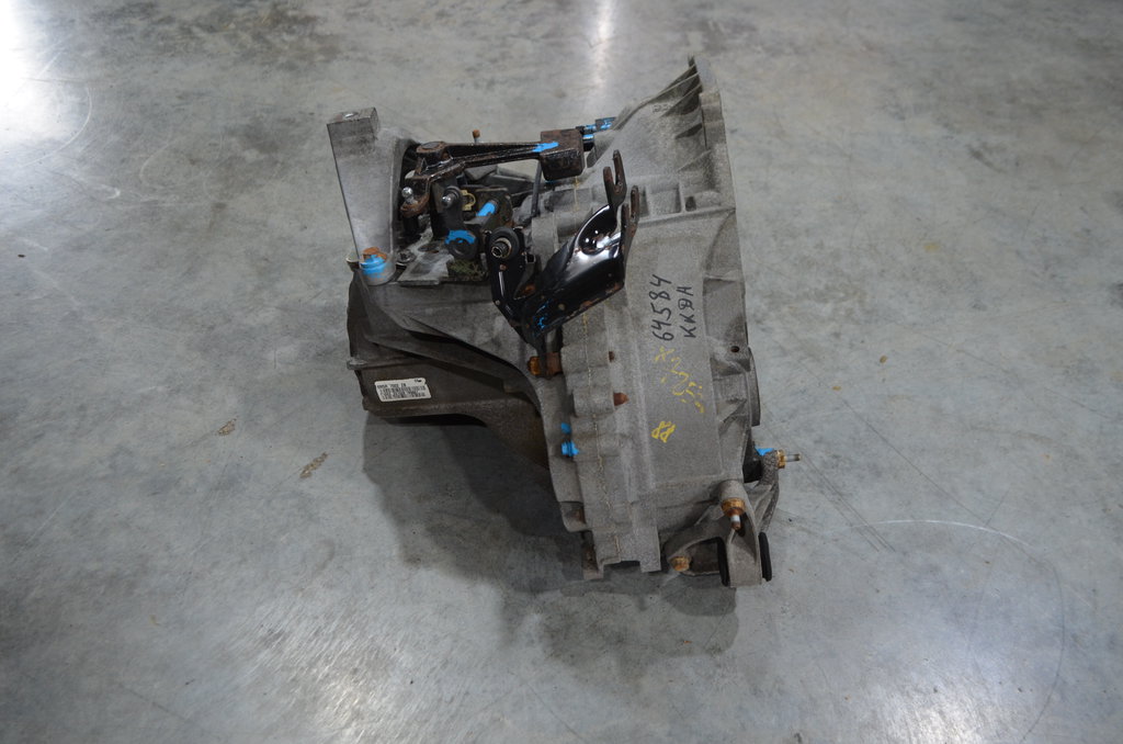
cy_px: 372
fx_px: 1121
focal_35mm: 36
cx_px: 562
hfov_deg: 53.2
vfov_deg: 36.7
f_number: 4
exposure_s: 1/60
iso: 560
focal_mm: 24
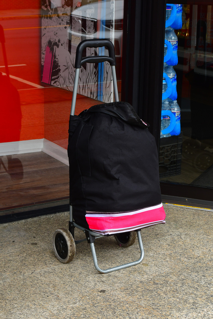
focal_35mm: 75
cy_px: 160
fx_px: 666
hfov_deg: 18.2
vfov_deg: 27.0
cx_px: 106
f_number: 11
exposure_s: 1/100
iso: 450
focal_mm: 50
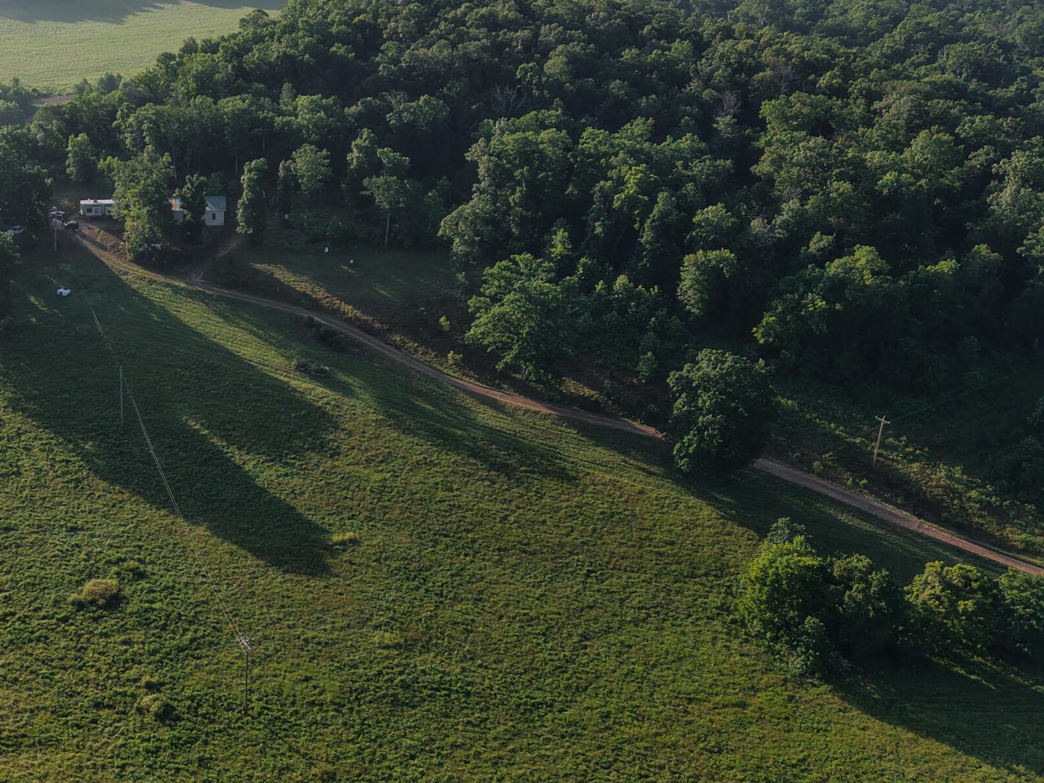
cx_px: 235
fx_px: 1357
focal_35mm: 45
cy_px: 271
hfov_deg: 40.6
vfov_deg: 32.0
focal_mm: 8.67
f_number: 1.8
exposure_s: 1/6400
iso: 420
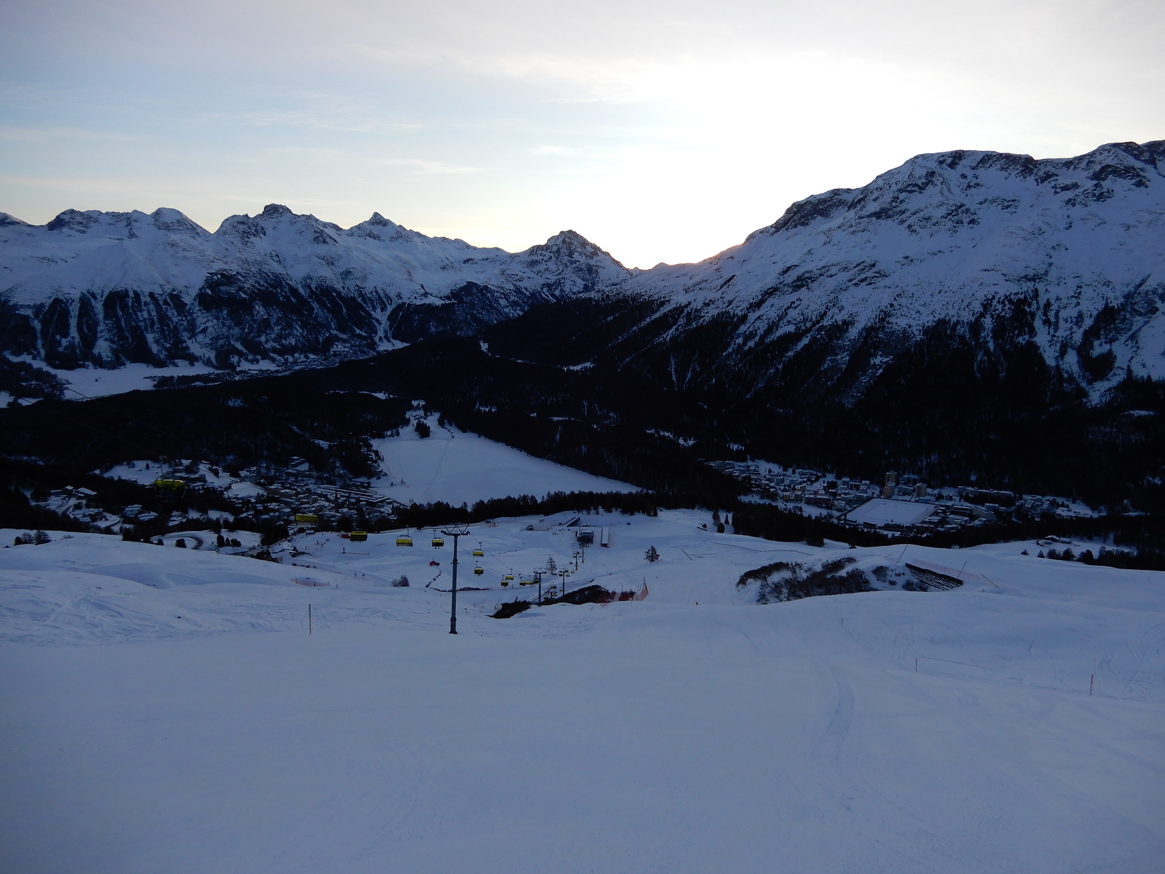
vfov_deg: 56.8
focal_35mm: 24
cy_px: 437
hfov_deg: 71.6
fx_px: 808
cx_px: 582
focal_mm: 4.3
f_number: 3.4
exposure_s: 1/250
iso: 80
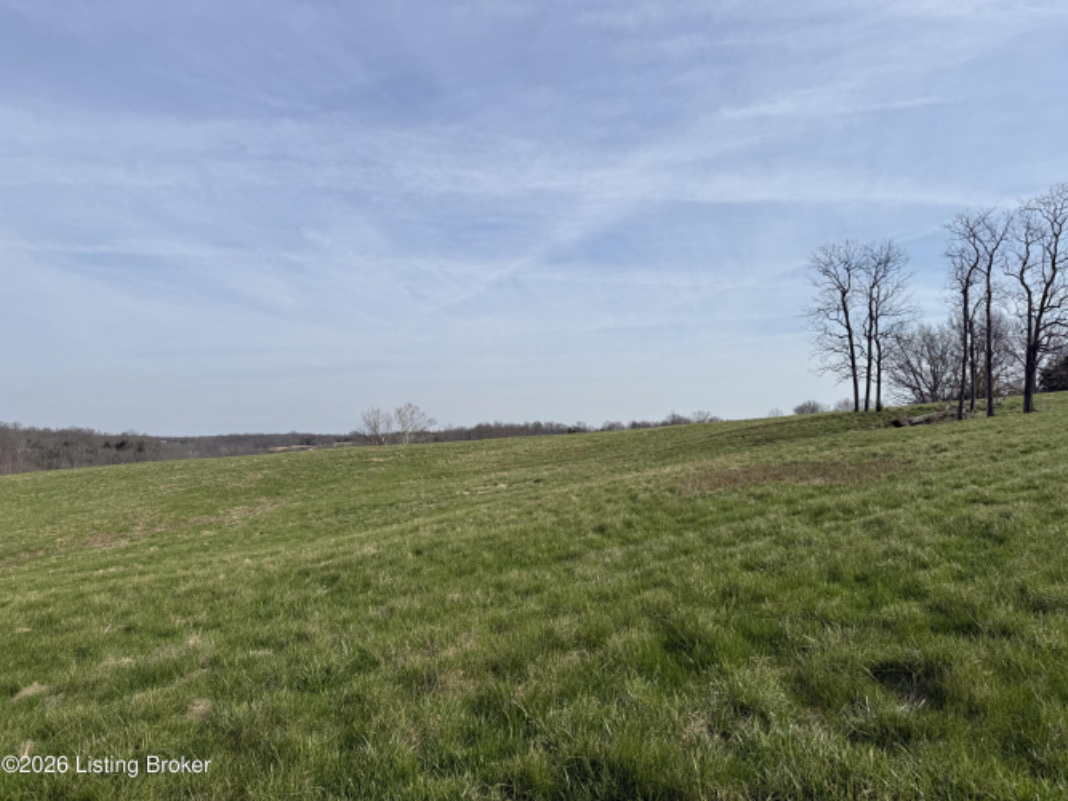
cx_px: 534
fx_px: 740
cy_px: 400
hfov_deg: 71.6
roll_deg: +1.6
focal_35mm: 24
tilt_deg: +2.8
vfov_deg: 56.8
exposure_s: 1/6711
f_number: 1.78
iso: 80
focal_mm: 6.76
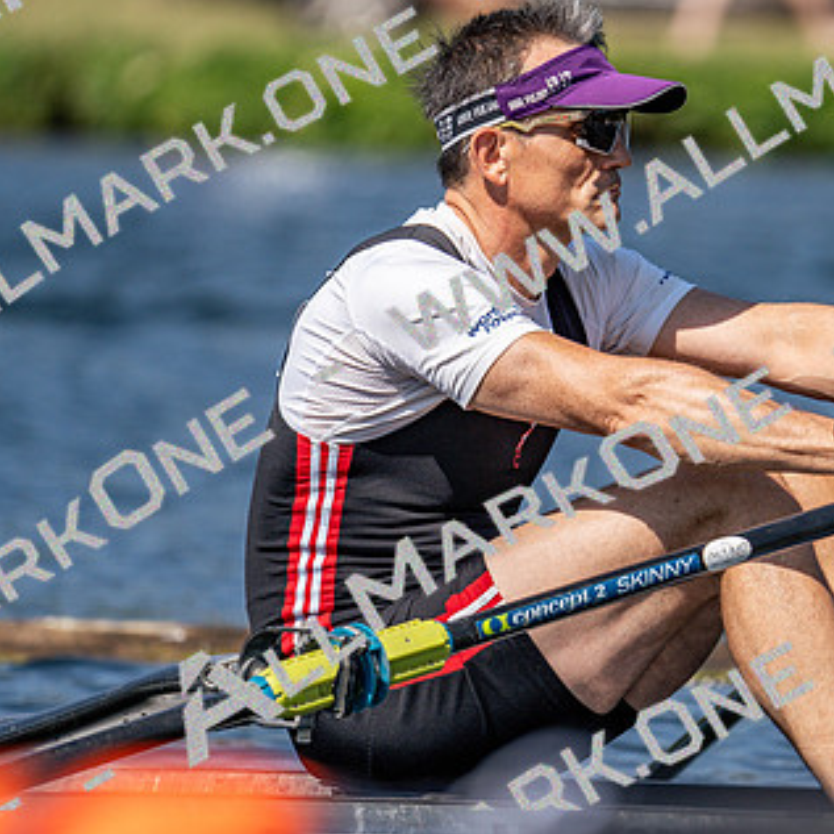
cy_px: 359
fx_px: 18508
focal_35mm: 679
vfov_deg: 2.6
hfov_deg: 2.6
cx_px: 713
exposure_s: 1/2000
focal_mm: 437
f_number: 6.3
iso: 250
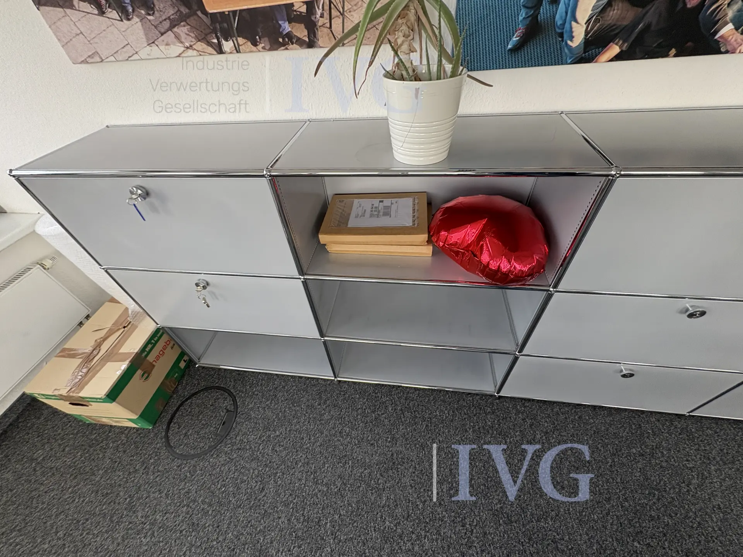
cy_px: 278
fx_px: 300
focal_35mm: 14
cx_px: 372
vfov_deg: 85.7
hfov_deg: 102.1
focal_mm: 2.22
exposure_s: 1/99
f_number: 2.2
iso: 125
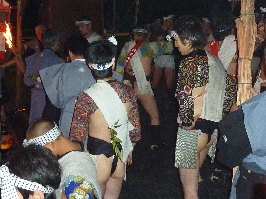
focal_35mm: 48
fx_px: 369
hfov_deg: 39.7
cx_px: 133
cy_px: 100
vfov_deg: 30.3
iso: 500
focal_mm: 4.4
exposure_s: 1/30
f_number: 3.3
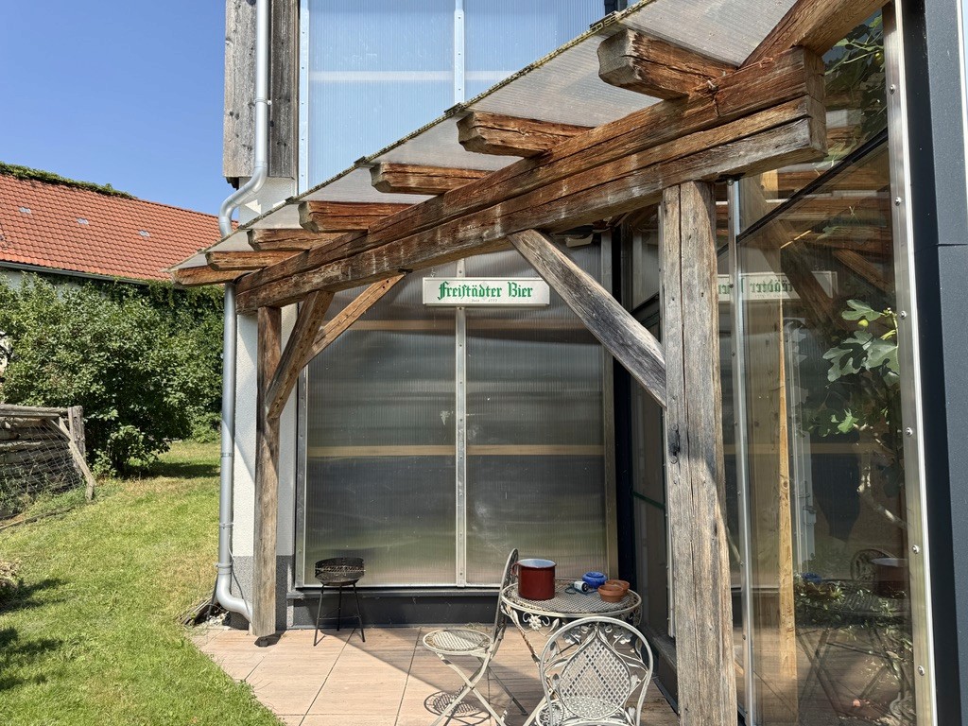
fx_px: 671
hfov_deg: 71.6
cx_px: 484
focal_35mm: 24
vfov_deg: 56.8
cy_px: 363
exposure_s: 1/2174
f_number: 1.78
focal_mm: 6.76
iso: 80
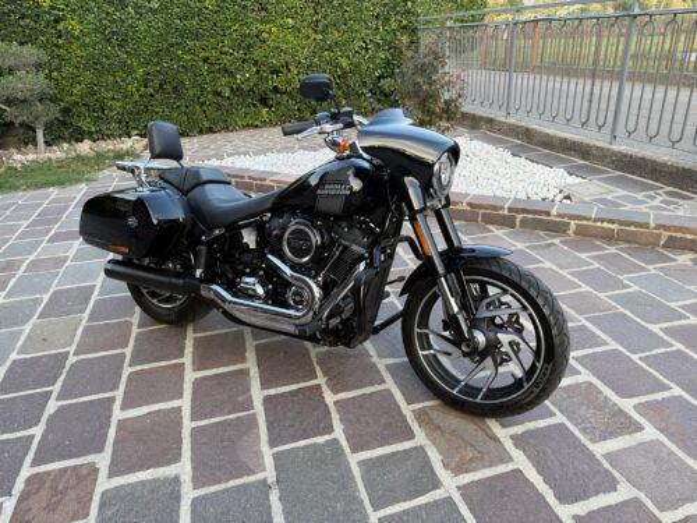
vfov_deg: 56.8
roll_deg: +3.8
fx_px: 483
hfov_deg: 71.6
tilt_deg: -24.1
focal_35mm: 24
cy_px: 262
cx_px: 348
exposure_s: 1/121
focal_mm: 6.76
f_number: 1.78
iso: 80
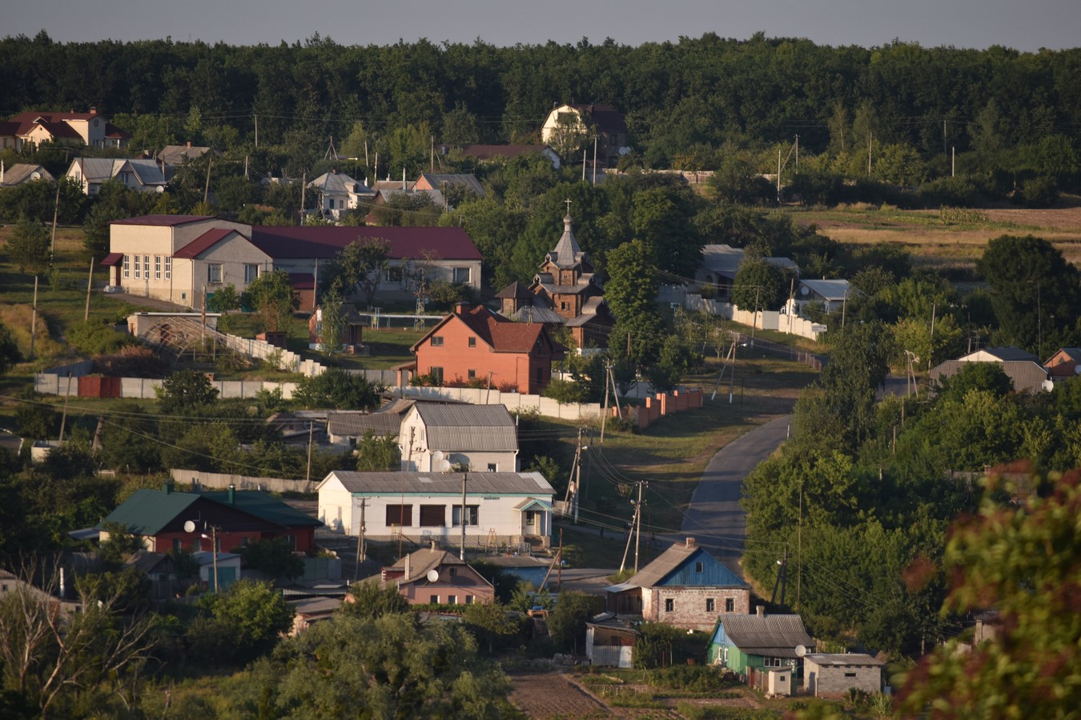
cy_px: 360
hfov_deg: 6.9
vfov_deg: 4.6
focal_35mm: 300
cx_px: 540
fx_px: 9008
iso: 100
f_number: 5.6
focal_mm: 200
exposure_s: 1/350
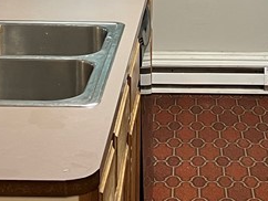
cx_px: 184
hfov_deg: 17.8
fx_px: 852
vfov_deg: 13.3
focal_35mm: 110
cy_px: -11
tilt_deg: -11.0
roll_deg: -0.3
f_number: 1.5
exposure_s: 1/60
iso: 200
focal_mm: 5.7
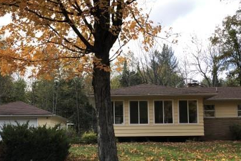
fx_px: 301
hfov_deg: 43.6
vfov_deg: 29.5
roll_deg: +0.3
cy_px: 117
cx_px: 131
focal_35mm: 45
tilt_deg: +4.6
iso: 20
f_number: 1.8
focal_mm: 3.99
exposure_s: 1/390
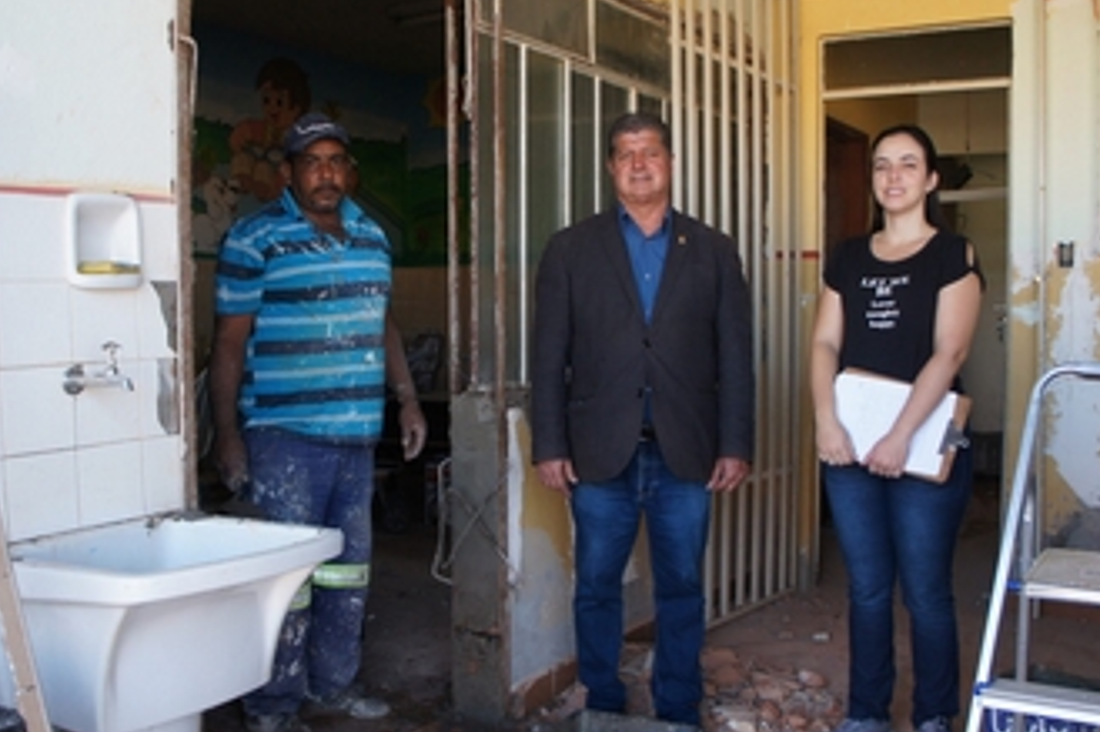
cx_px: 543
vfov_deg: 35.9
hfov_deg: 51.9
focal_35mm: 37
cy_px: 401
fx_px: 1130
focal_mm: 18
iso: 400
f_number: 4
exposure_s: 1/160
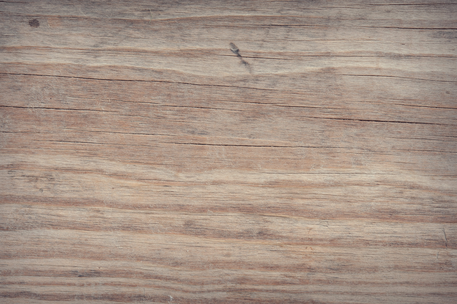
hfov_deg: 30.5
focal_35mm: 66
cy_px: 149
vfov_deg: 20.6
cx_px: 221
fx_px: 837
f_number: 8
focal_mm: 60
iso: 400
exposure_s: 1/125
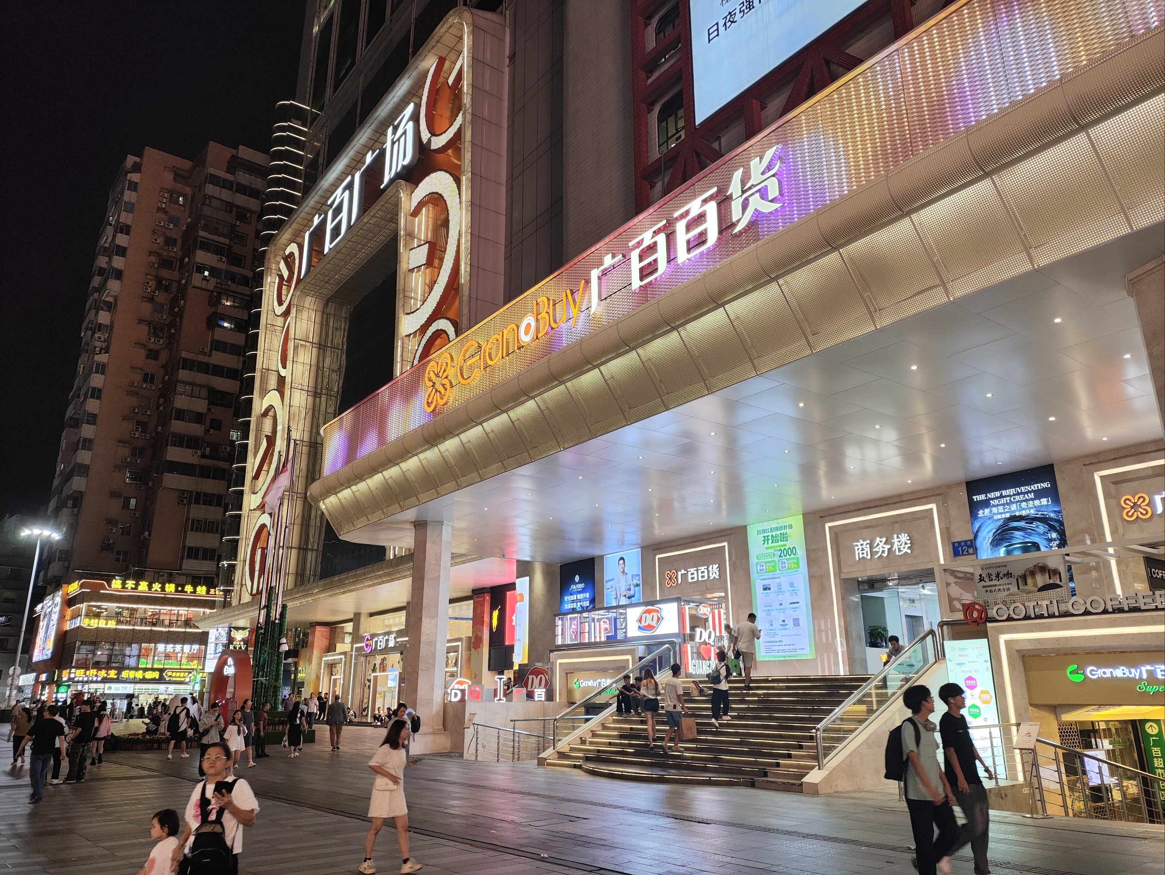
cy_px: 438
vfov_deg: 54.9
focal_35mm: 25
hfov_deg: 69.4
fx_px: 842
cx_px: 582
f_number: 1.79
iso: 80
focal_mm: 4.71
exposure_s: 1/50
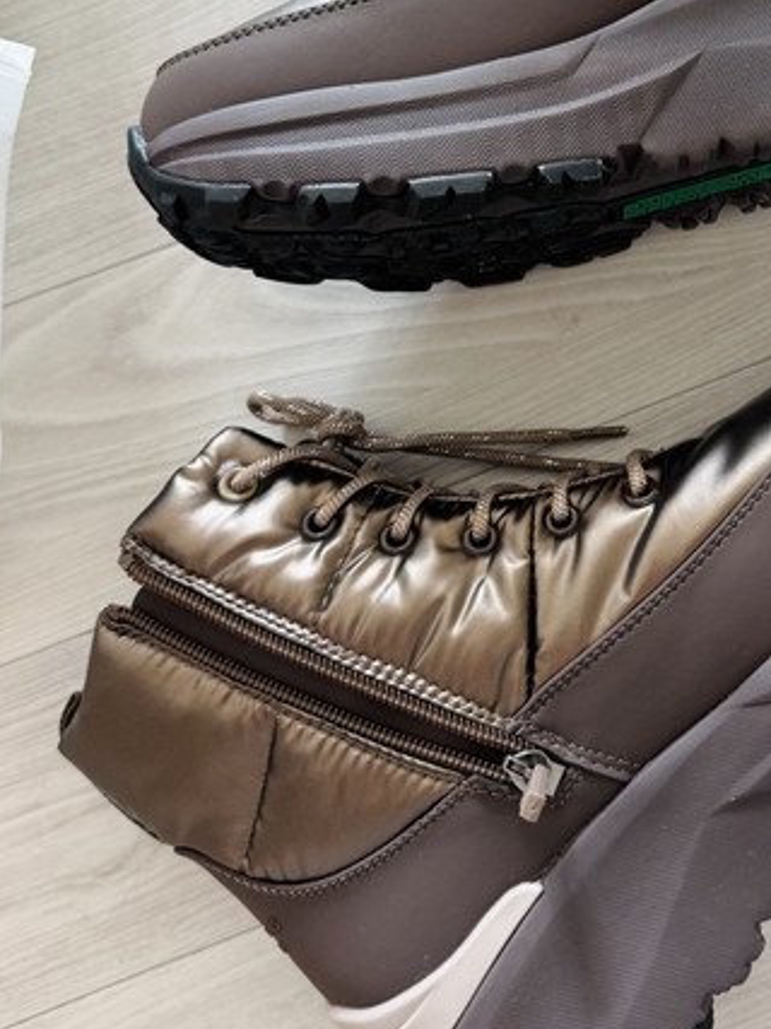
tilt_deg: -85.9
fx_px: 1337
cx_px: 588
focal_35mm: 45
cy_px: 345
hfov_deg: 31.5
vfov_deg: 41.6
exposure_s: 1/60
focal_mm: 6.76
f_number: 1.78
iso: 125
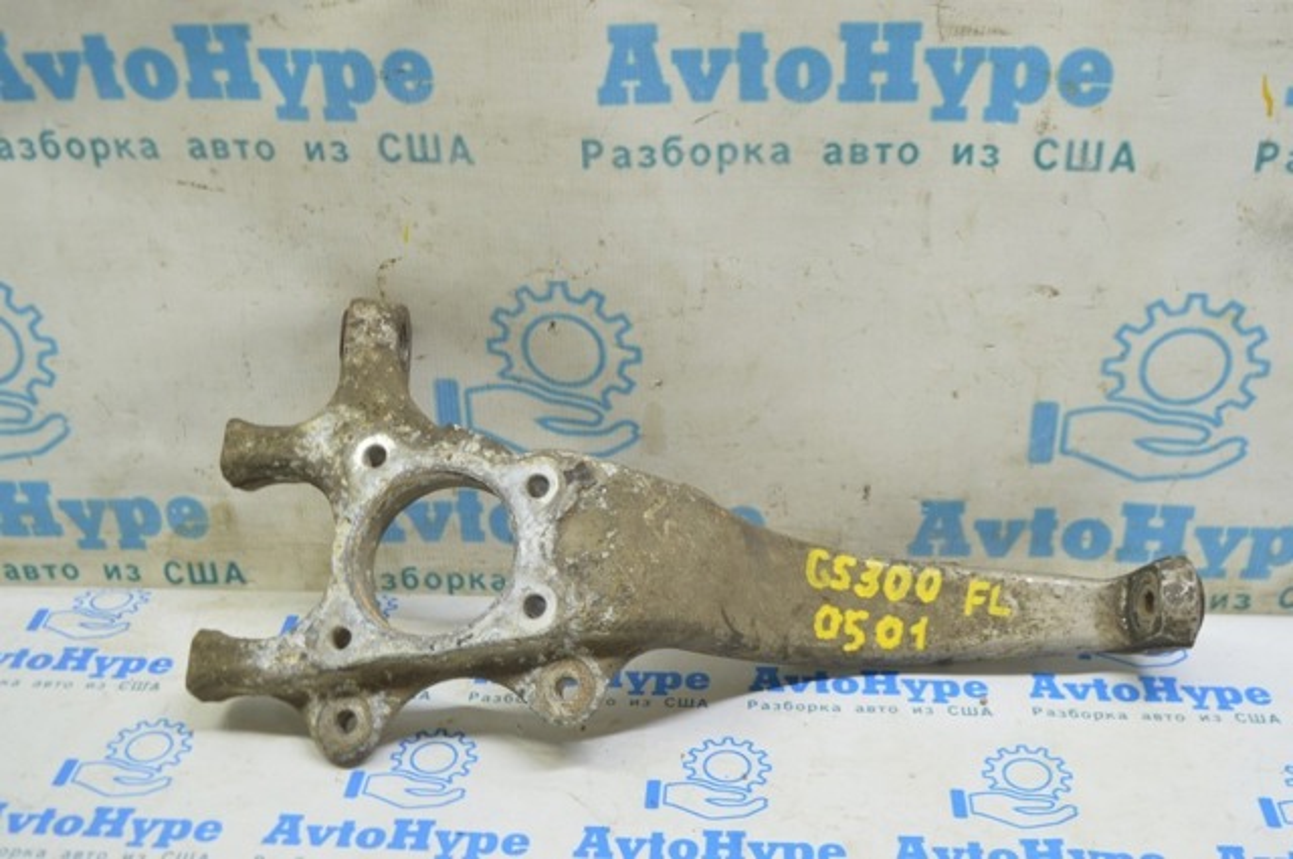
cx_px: 646
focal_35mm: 42
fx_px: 1507
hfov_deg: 46.5
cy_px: 430
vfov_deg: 31.8
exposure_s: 1/20
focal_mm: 28
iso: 400
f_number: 5.6
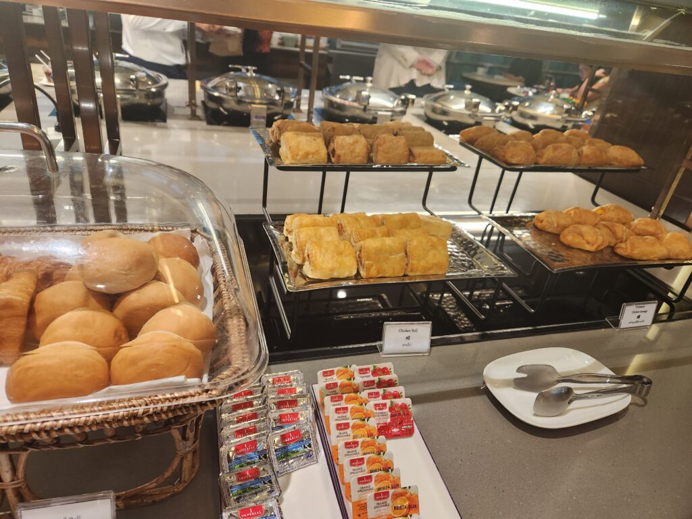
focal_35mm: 23
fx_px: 460
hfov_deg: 73.9
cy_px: 260
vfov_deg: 58.9
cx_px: 346
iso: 320
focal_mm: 5.4
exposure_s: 1/100
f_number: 1.8
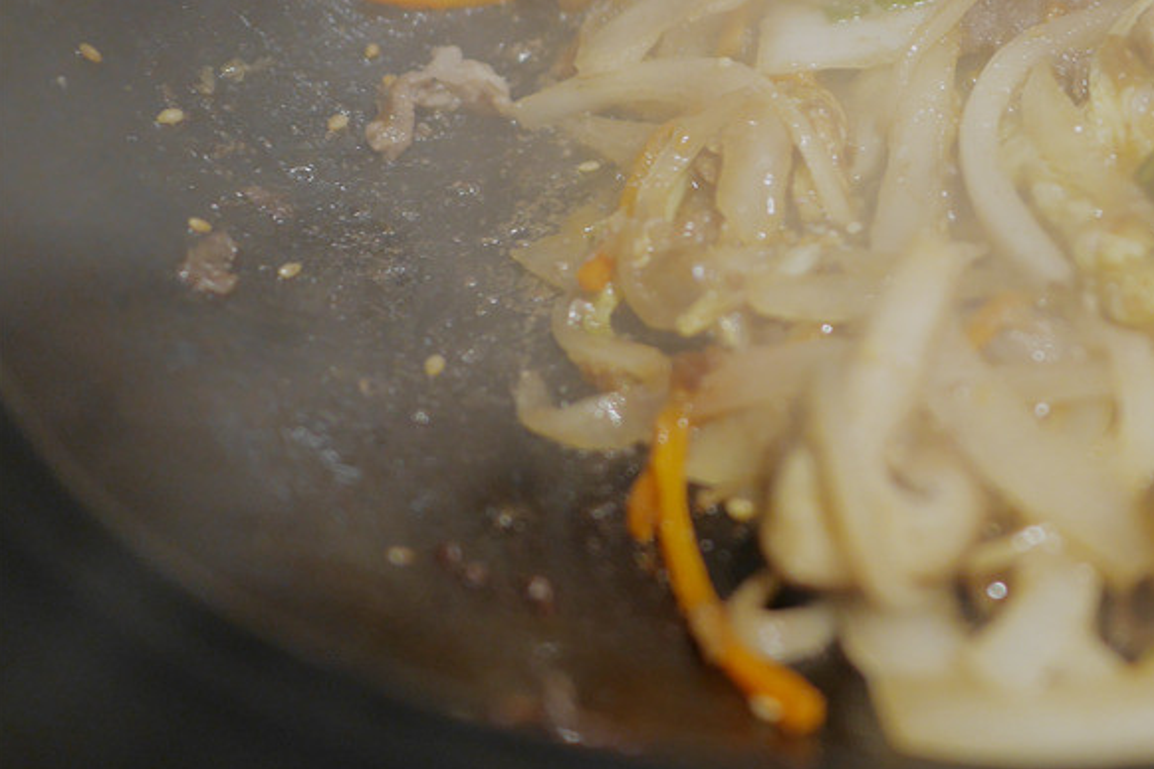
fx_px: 1891
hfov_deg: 32.0
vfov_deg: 22.6
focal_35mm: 59
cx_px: 1083
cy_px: 136
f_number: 1.7
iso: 320
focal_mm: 15
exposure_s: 1/60
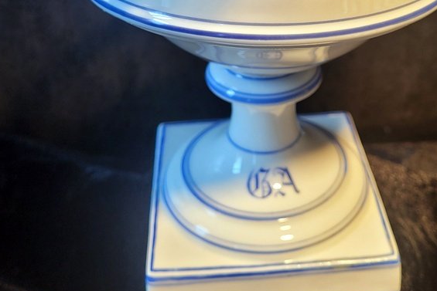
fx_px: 595
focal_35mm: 49
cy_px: 12
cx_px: 241
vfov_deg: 26.3
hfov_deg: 40.3
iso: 80
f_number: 1.8
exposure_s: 1/100
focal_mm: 5.4
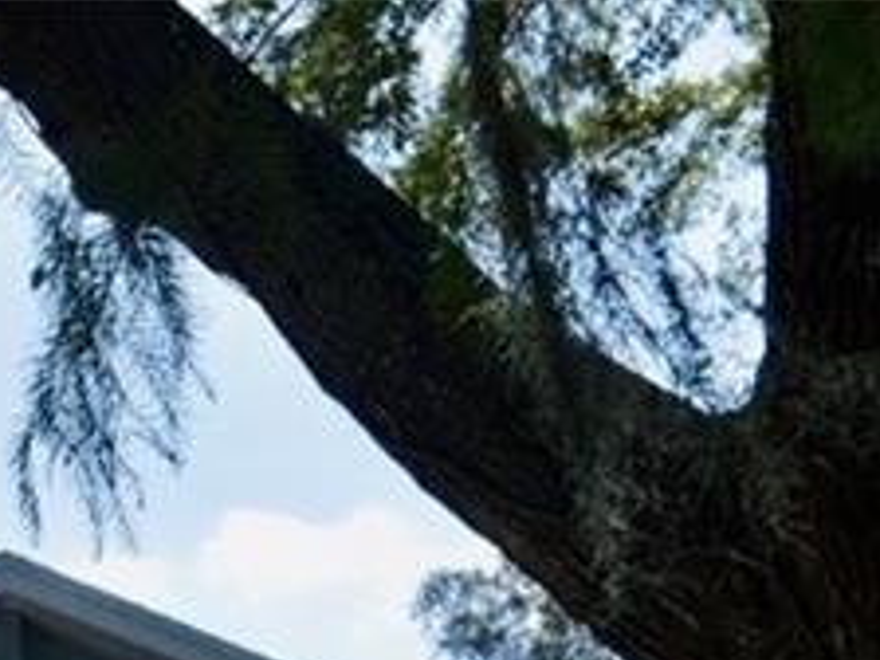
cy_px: 1336
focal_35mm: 145
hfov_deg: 12.1
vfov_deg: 9.5
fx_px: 3686
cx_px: -872
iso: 200
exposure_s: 1/320
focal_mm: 22
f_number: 9
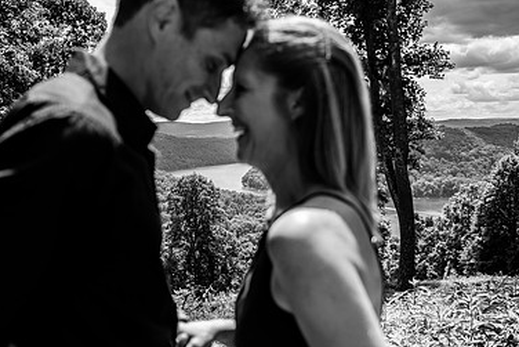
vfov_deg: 35.9
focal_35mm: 37
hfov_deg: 51.3
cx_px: 195
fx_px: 534
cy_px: 197
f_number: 2.8
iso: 320
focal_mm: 24
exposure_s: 1/4000
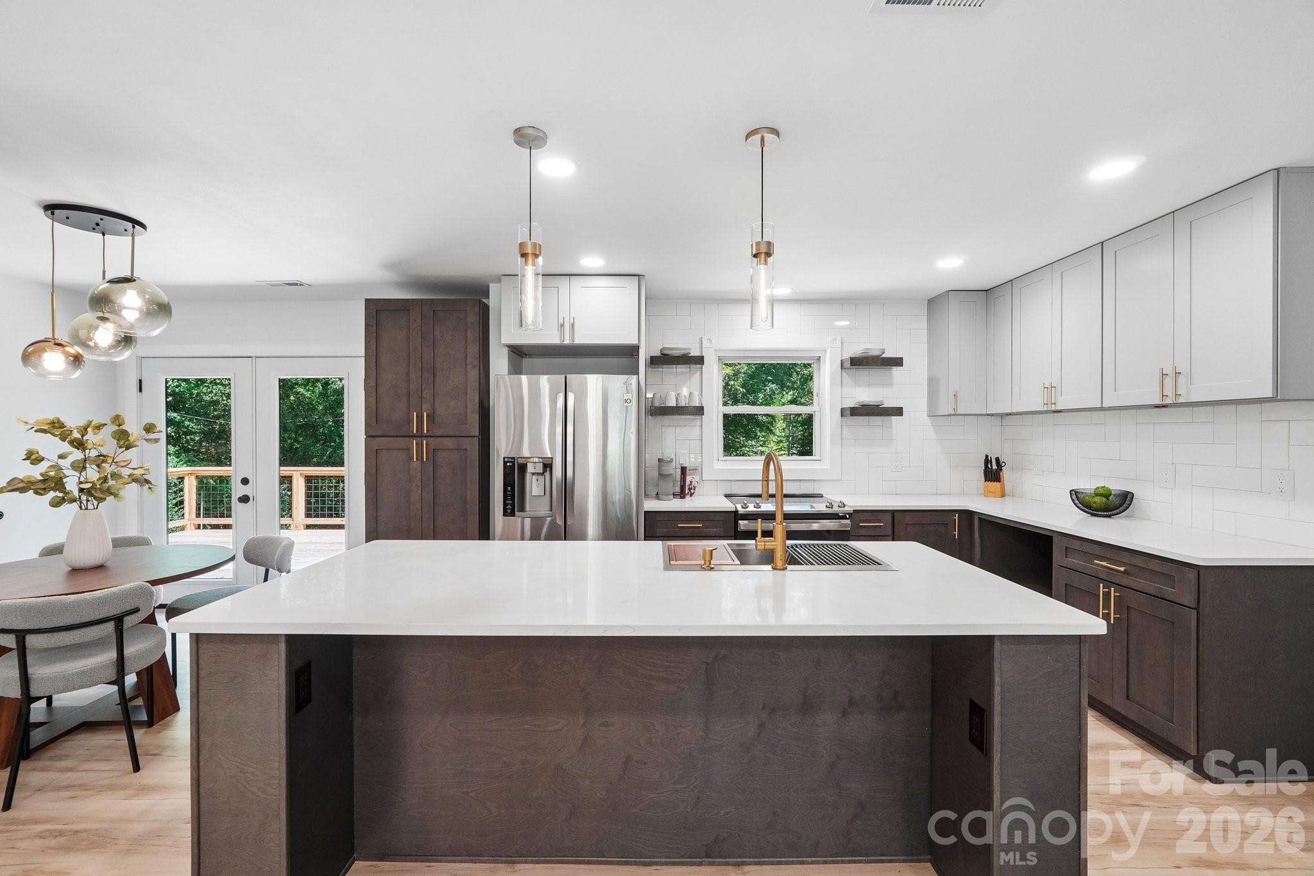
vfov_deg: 77.3
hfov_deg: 100.4
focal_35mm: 15
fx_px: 547
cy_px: 438
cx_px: 657
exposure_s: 1/15
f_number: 8
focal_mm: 10
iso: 400
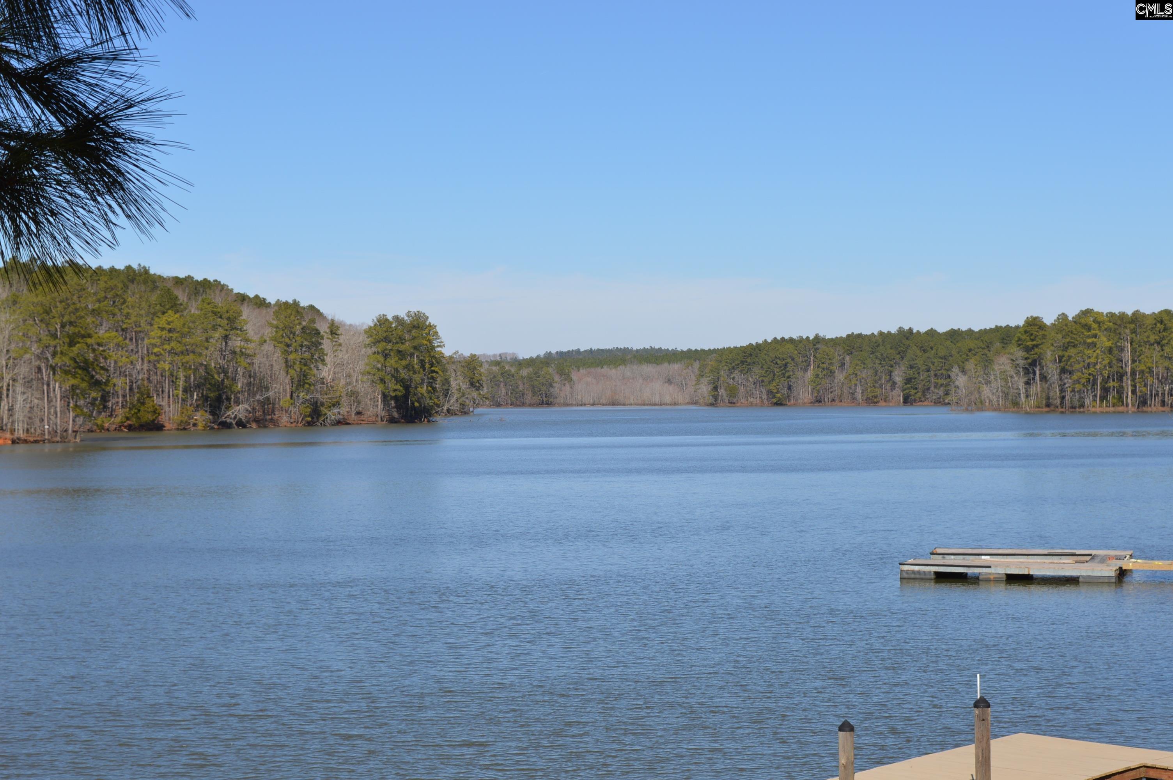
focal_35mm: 63
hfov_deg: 31.9
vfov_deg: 21.5
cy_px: 390
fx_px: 2051
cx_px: 586
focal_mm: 42
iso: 100
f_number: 9
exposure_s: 1/320
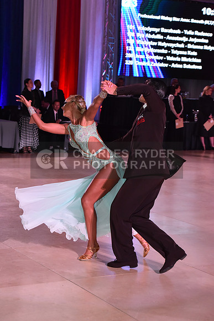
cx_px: 107
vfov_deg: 24.8
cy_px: 160
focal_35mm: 82
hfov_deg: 16.7
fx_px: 731
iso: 2500
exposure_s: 1/320
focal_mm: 82
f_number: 6.3
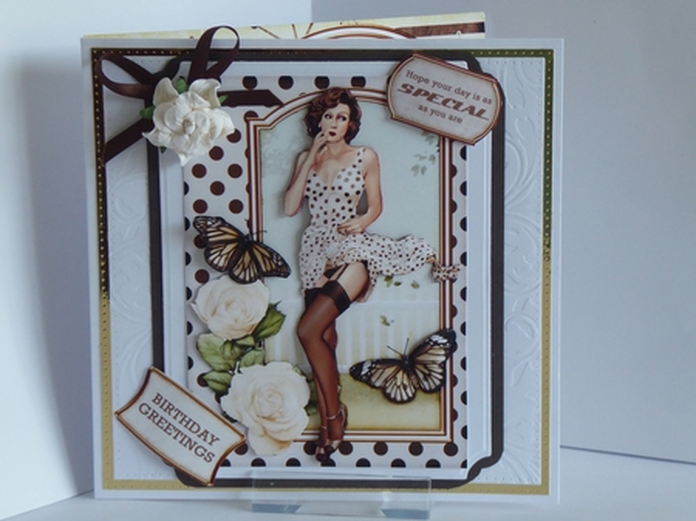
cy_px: 260
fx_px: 2351
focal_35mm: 117
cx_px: 348
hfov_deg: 16.8
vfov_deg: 12.7
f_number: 5.1
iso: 400
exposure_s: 1/40
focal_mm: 19
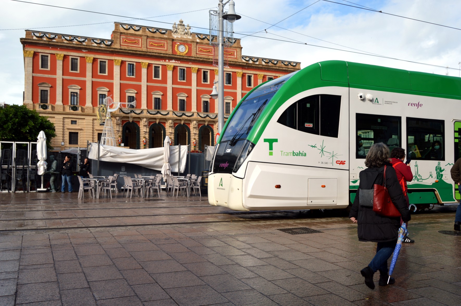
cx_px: 230
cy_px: 153
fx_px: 422
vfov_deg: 39.9
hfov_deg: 57.3
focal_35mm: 33
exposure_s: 1/250
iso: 100
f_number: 8
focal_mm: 22
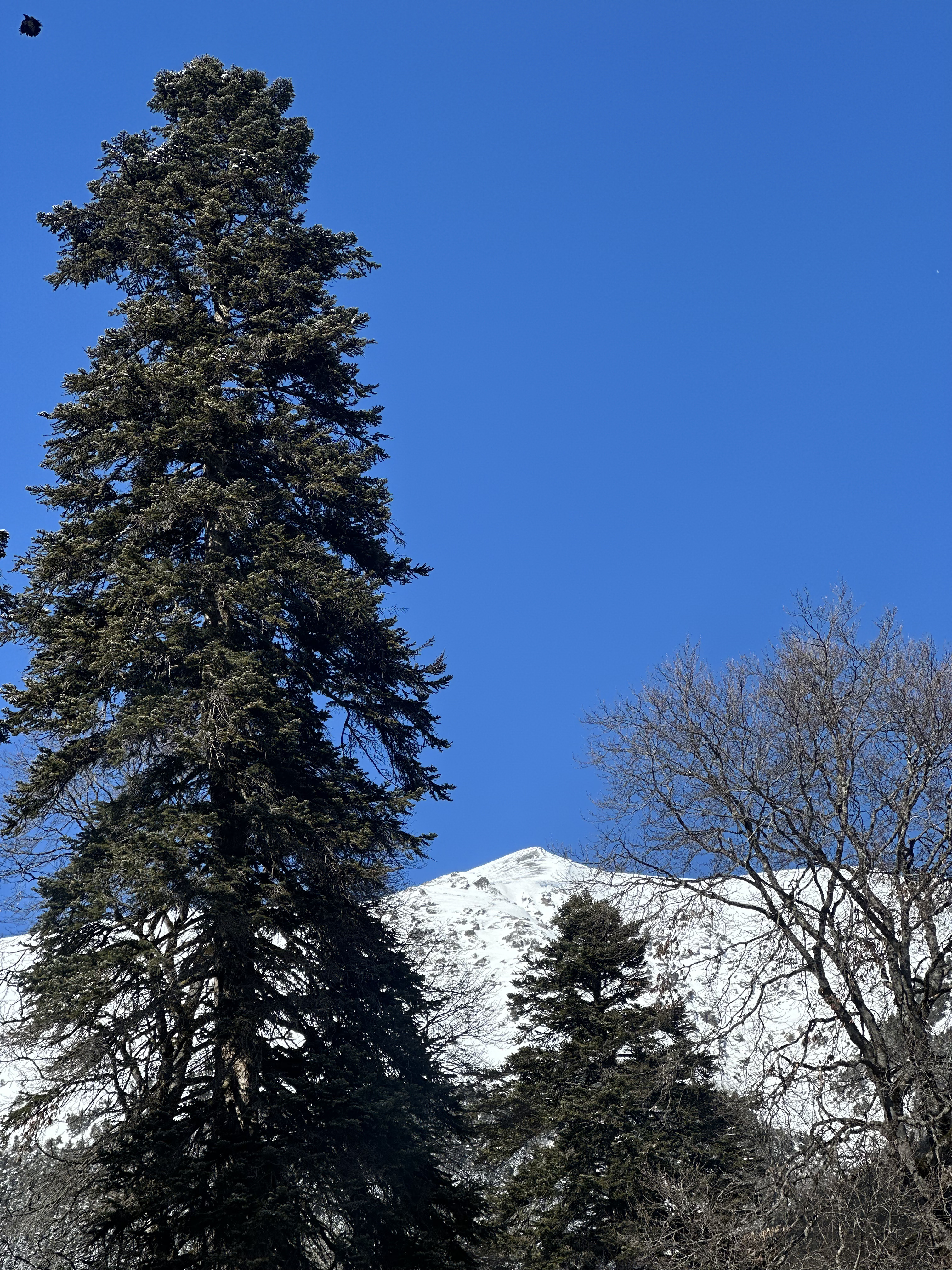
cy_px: 635
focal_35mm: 77
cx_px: 476
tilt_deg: +29.3
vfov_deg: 25.3
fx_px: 2824
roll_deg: +1.9
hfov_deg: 19.1
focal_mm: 9
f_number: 2.8
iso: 32
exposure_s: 1/840
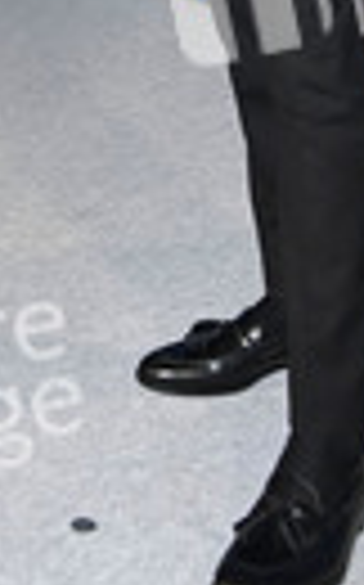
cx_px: -18
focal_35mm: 113
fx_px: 1798
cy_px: -266
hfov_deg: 11.4
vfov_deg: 16.9
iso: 800
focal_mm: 36
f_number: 5.6
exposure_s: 1/200
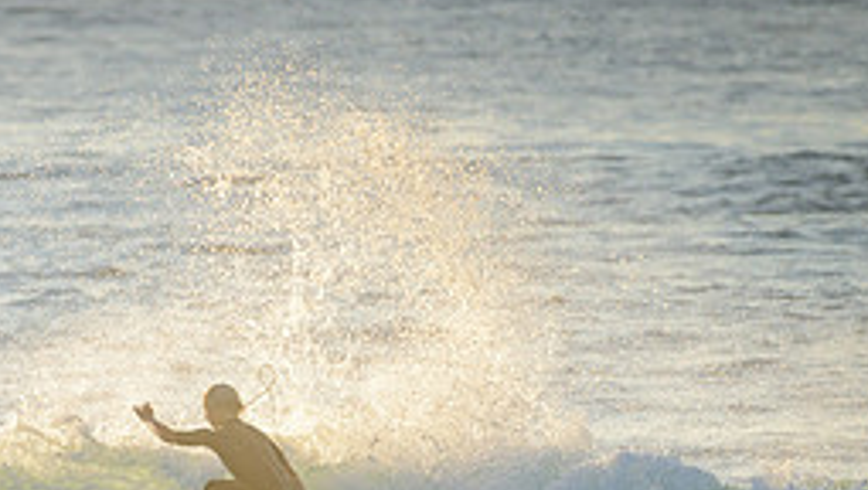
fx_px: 27438
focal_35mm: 1191
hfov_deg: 1.8
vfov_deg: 1.0
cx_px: 133
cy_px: 587
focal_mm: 500
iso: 320
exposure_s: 1/2000
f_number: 5.6
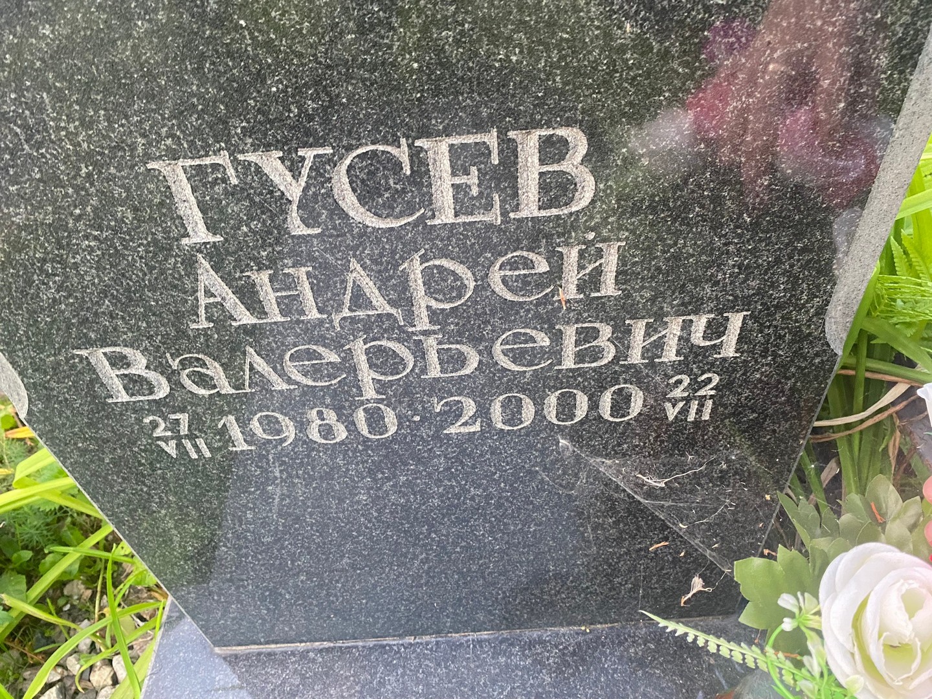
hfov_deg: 67.3
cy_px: 350
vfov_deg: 53.1
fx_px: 700
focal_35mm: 26
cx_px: 466
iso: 400
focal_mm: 4.25
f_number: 1.8
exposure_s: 1/60
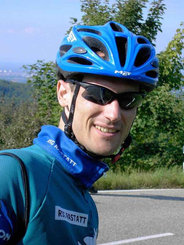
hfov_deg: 14.1
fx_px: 744
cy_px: 122
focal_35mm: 105
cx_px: 92
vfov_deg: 18.7
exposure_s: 1/400
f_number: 5.6
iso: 100
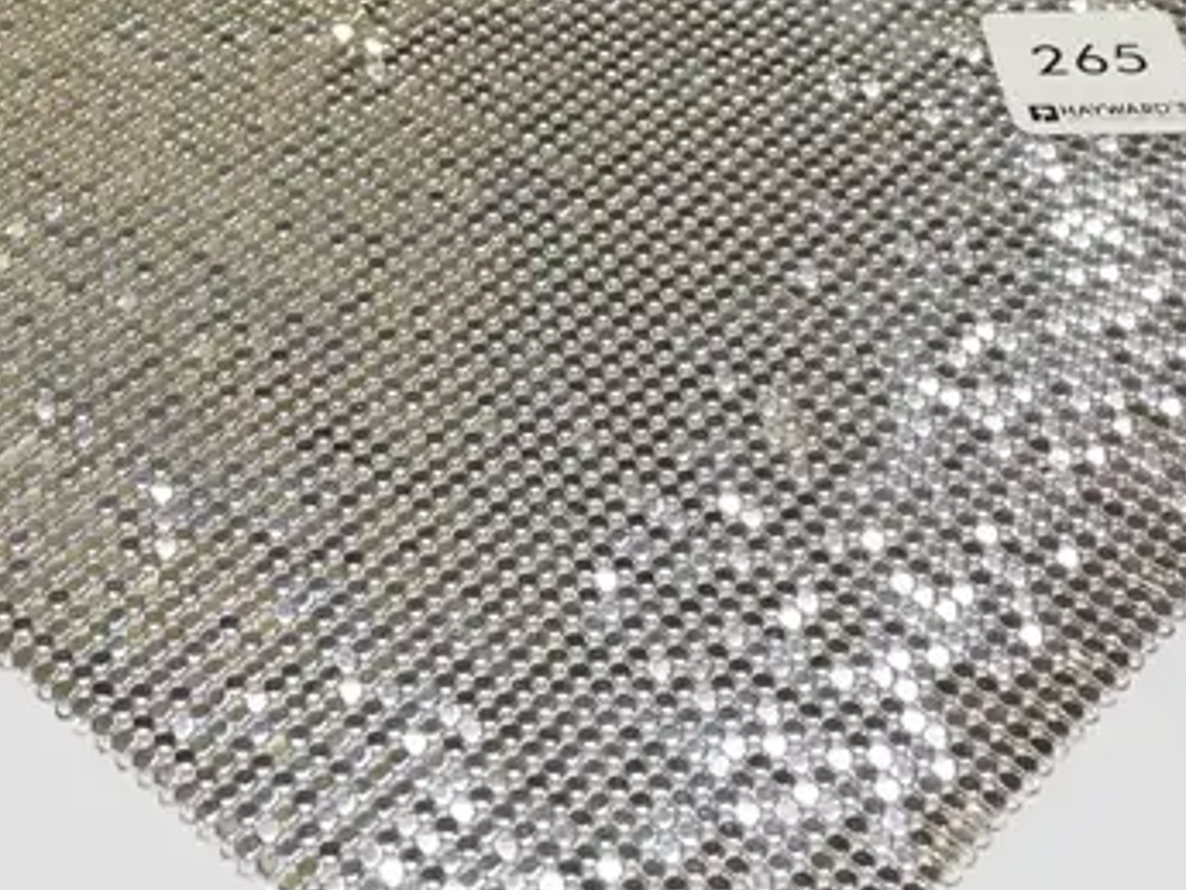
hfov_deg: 19.4
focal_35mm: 101
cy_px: 199
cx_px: 399
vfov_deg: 14.6
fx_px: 3462
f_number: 5.6
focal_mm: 17
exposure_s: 1/200
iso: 1000
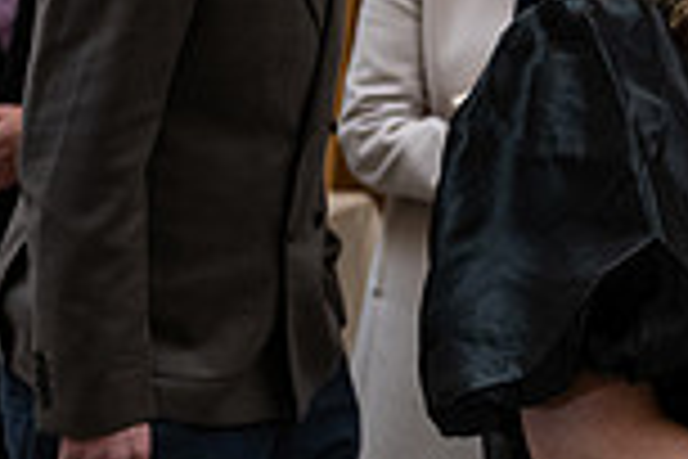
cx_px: 1151
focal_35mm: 197
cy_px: 178
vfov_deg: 7.0
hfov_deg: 10.0
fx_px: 3765
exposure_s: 1/160
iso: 800
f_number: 3.5
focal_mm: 52
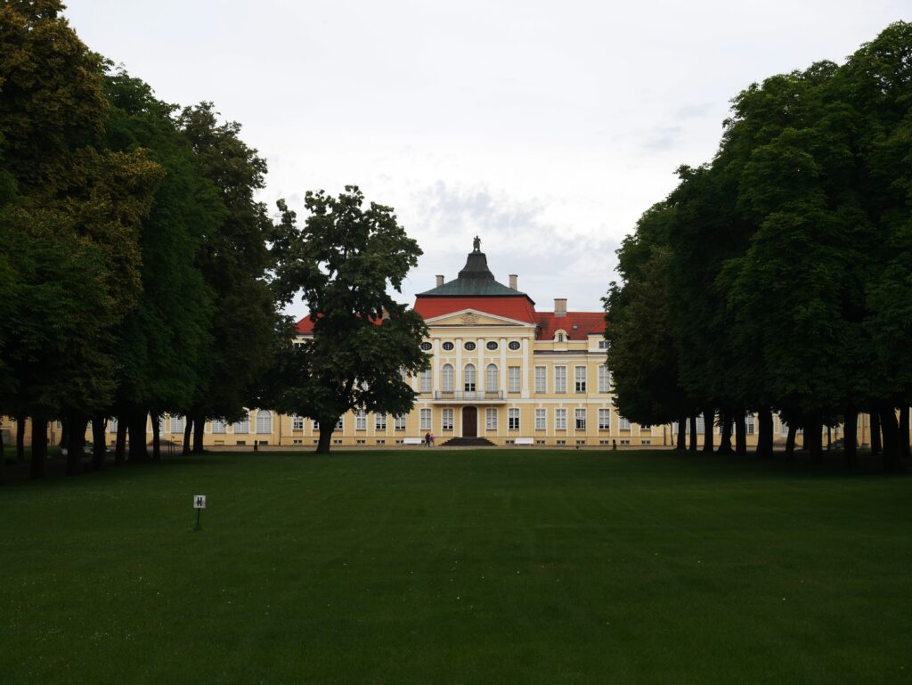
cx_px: 456
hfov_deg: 30.3
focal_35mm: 64
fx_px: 1687
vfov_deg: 22.9
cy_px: 342
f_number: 7.1
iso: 200
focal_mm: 32
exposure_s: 1/250
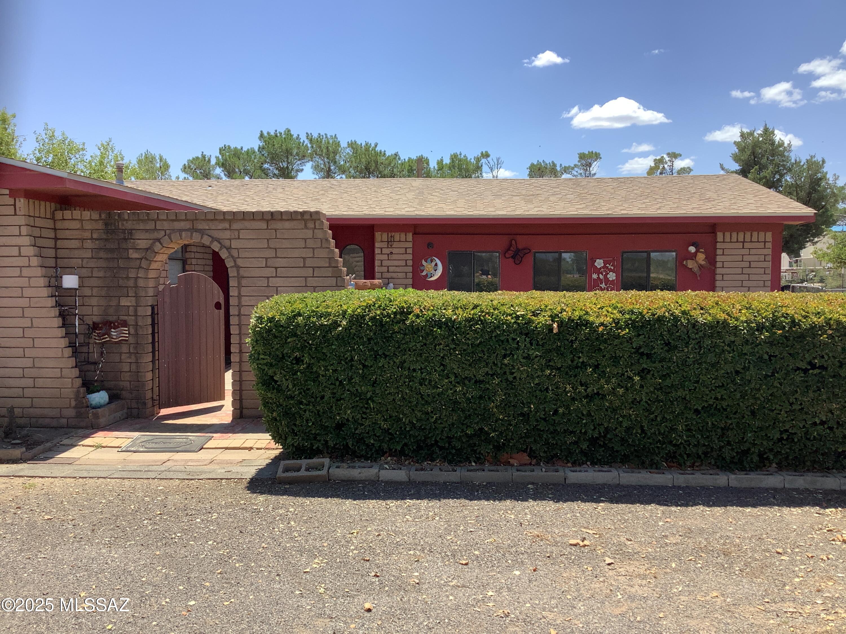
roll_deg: +0.4
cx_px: 423
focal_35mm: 31
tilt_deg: -2.6
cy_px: 317
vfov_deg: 45.4
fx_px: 758
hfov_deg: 58.4
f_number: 2.4
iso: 25
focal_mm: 3.3
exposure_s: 1/994
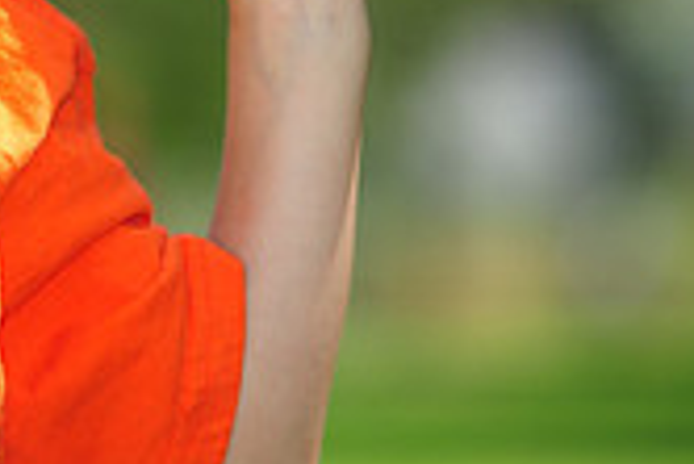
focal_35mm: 698
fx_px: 13467
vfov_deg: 2.0
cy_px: -159
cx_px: -422
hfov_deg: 2.9
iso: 200
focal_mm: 200
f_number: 4.5
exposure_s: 1/640
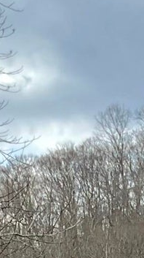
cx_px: 178
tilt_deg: -0.9
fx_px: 1299
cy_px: 577
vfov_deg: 10.1
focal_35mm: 191
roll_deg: -3.3
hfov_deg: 6.3
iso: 16
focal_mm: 3
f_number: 1.8
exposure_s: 1/230
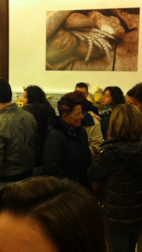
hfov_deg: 19.2
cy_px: 108
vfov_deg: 33.8
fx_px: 415
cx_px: 28
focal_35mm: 62
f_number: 2.8
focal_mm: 3.85
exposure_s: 1/15
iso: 100
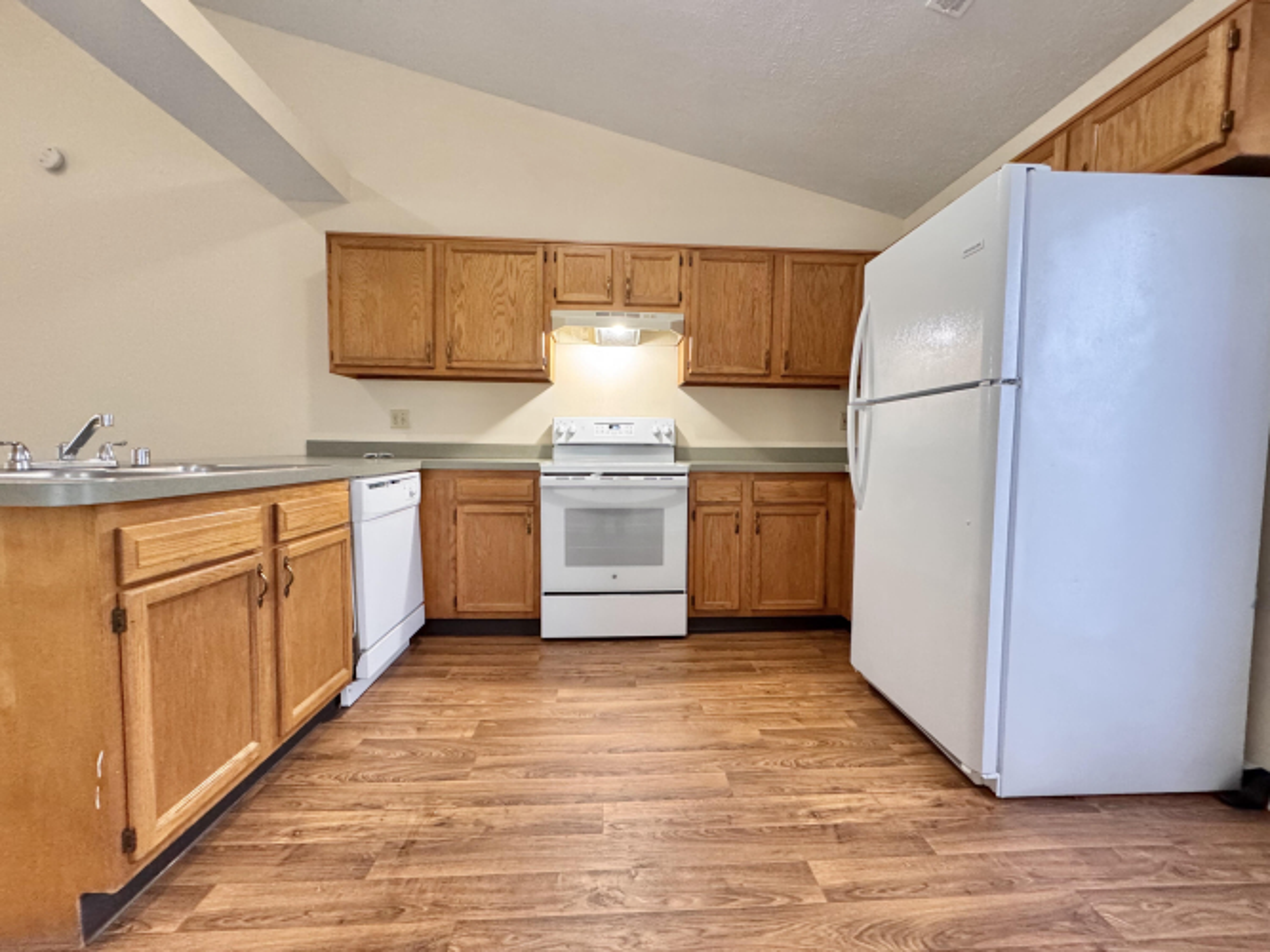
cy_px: 476
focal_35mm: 14
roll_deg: -0.7
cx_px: 635
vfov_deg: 85.7
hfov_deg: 102.1
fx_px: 514
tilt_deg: -3.0
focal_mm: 2.22
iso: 640
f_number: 2.2
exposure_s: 1/60
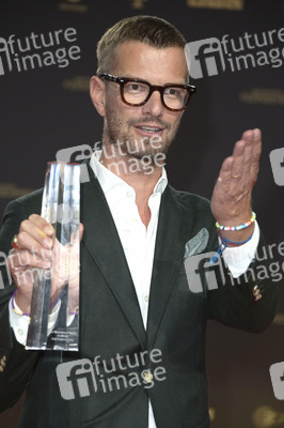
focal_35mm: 145
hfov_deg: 9.4
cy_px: 214
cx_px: 142
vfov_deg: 14.2
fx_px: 1719
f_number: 5.6
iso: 1250
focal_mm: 145
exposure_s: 1/250
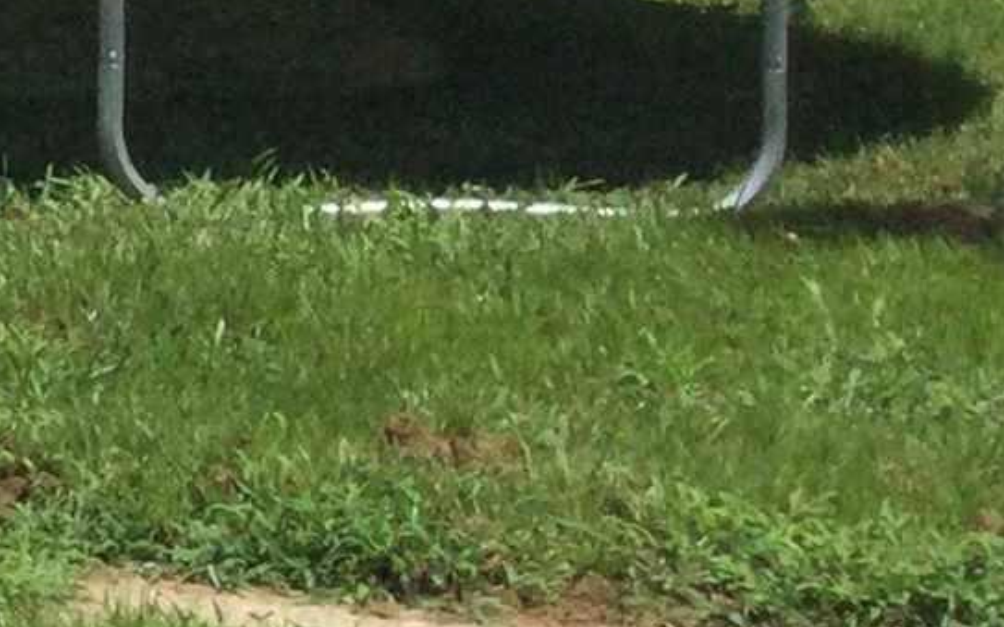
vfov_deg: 6.8
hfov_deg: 9.5
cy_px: -697
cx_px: -1731
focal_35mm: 186
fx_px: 5088
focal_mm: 3.3
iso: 25
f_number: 2.4
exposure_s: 1/1852
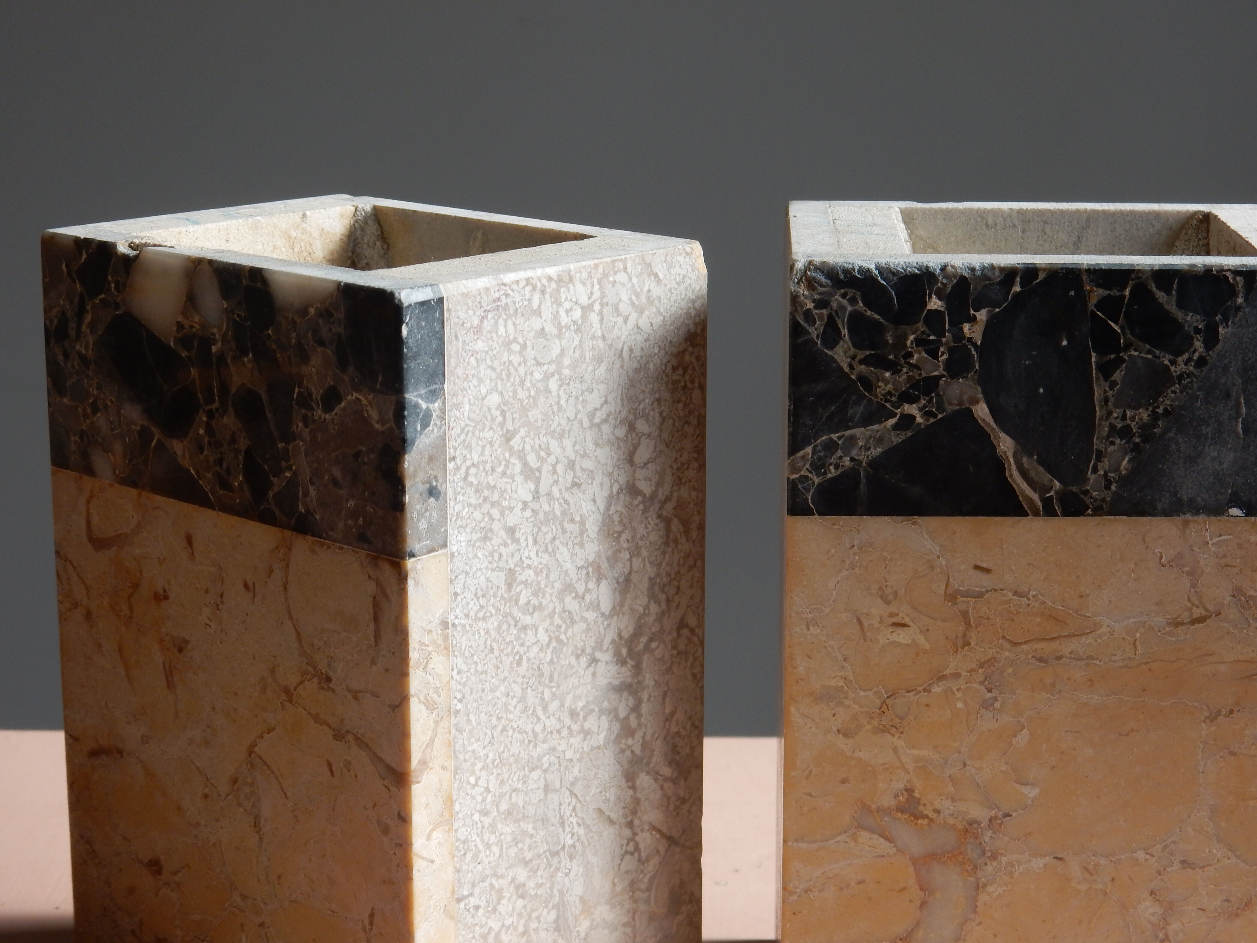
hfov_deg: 27.4
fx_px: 2578
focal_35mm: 71
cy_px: 472
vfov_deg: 20.7
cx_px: 628
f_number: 4.8
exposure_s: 1/40
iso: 125
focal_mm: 12.6
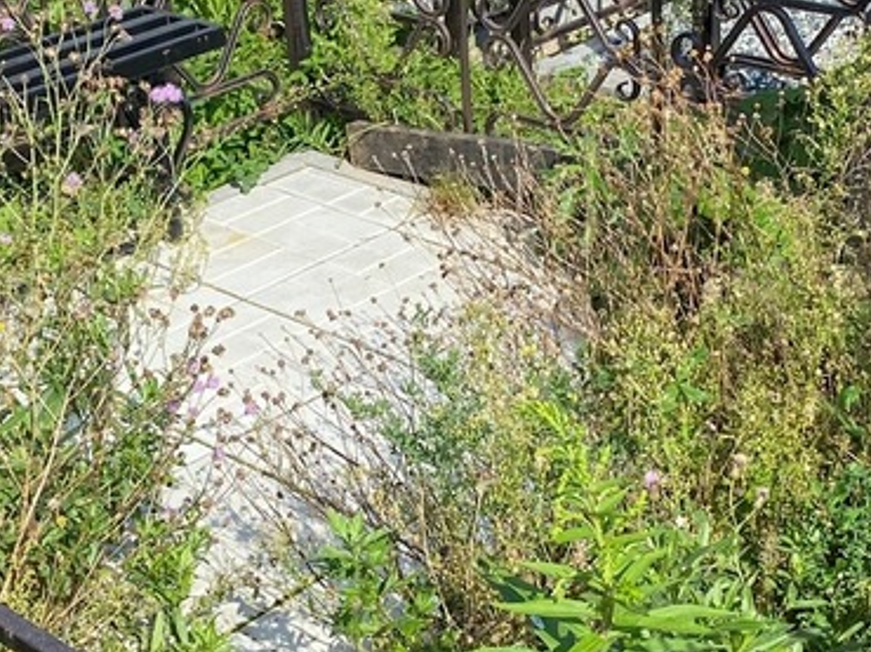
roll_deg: +4.0
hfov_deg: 27.0
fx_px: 1810
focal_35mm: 72
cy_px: 358
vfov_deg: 20.4
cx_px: 419
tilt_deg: -27.3
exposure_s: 1/1898
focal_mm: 4.25
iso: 32
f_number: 1.8
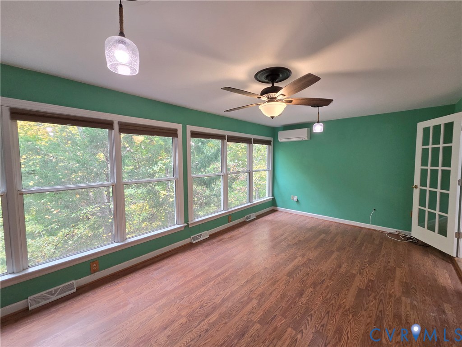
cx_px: 231
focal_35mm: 13
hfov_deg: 106.2
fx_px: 174
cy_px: 174
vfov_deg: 89.9
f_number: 2.2
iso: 400
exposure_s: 1/120
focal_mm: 2.2
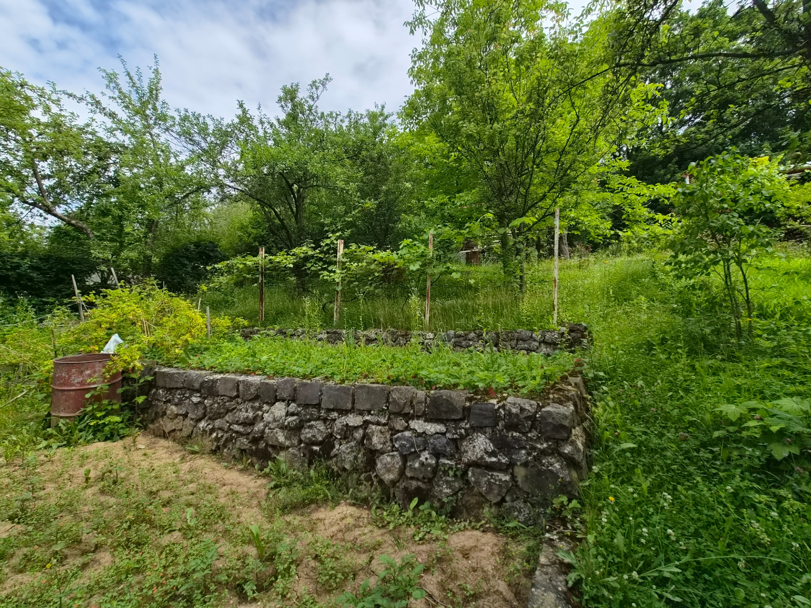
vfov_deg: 89.9
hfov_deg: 106.2
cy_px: 304
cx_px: 406
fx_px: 305
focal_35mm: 13
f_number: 2.2
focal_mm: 2.2
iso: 100
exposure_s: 1/3216
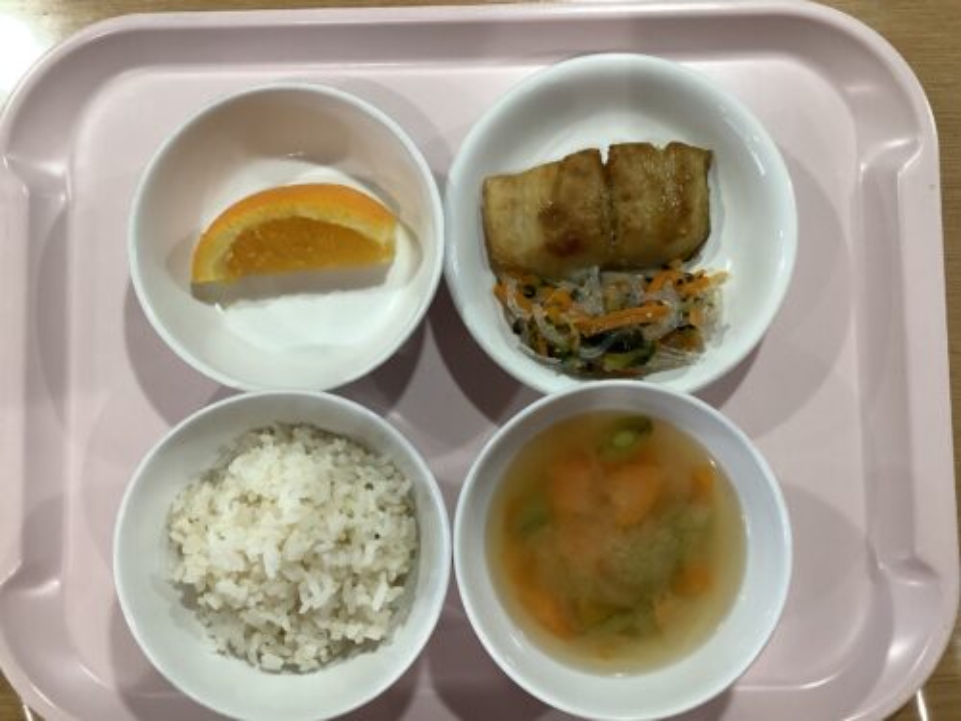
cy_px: 360
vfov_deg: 45.4
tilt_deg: -86.8
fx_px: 861
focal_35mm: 31
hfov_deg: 58.4
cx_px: 480
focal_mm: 3.3
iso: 80
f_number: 2.4
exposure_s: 1/50
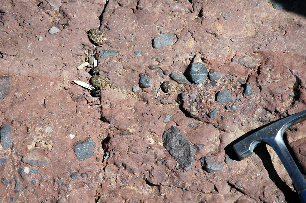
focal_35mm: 98
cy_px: 102
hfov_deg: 20.9
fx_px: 828
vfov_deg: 14.0
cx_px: 153
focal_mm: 65
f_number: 7.1
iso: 200
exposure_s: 1/200
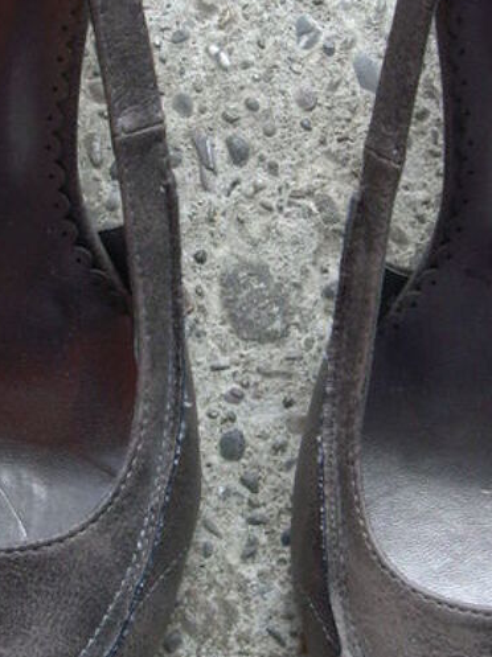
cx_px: 222
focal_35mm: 102
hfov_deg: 14.5
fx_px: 1935
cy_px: 247
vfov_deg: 19.2
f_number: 2.7
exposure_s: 1/60
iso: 64
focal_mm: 6.2
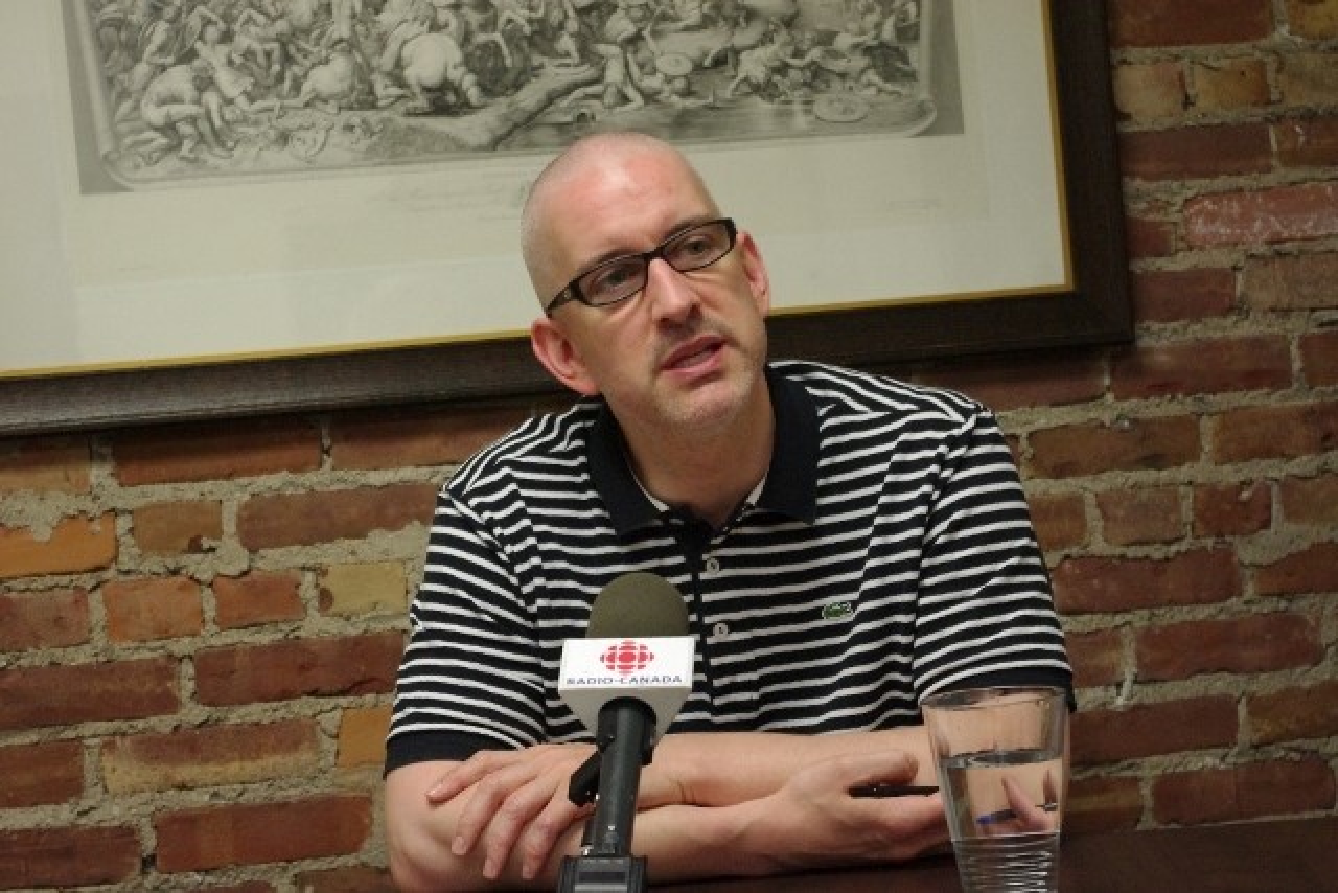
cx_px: 669
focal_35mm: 82
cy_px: 446
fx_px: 3048
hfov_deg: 24.8
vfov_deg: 16.7
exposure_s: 1/100
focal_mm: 55
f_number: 5.6
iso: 2500
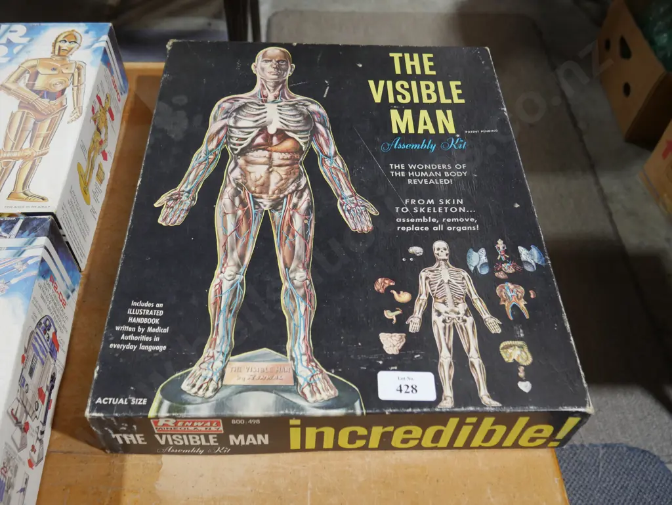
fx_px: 660
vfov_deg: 41.8
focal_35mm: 34
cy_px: 252
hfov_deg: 53.9
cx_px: 336
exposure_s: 1/60
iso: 500
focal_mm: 17
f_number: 4
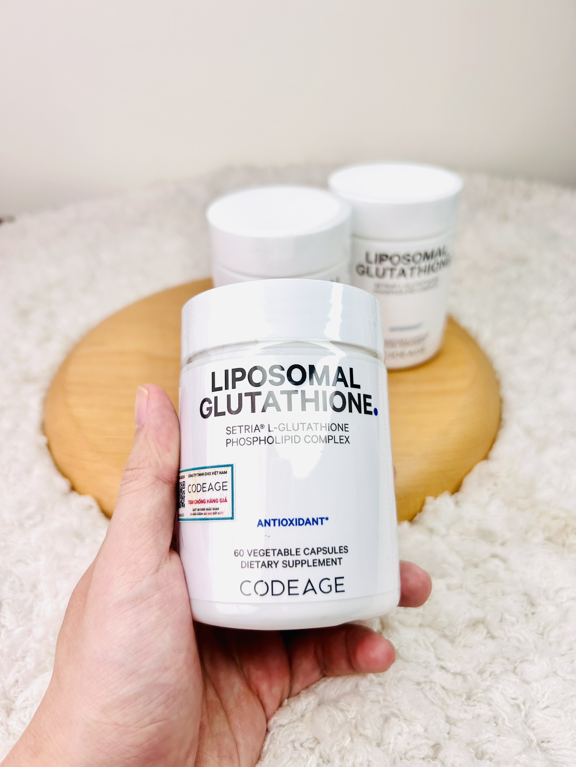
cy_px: 384
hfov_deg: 53.1
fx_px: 577
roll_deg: +0.0
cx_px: 288
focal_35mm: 26
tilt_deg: -35.7
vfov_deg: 67.3
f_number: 1.5
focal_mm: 5.7
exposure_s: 1/1412
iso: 50
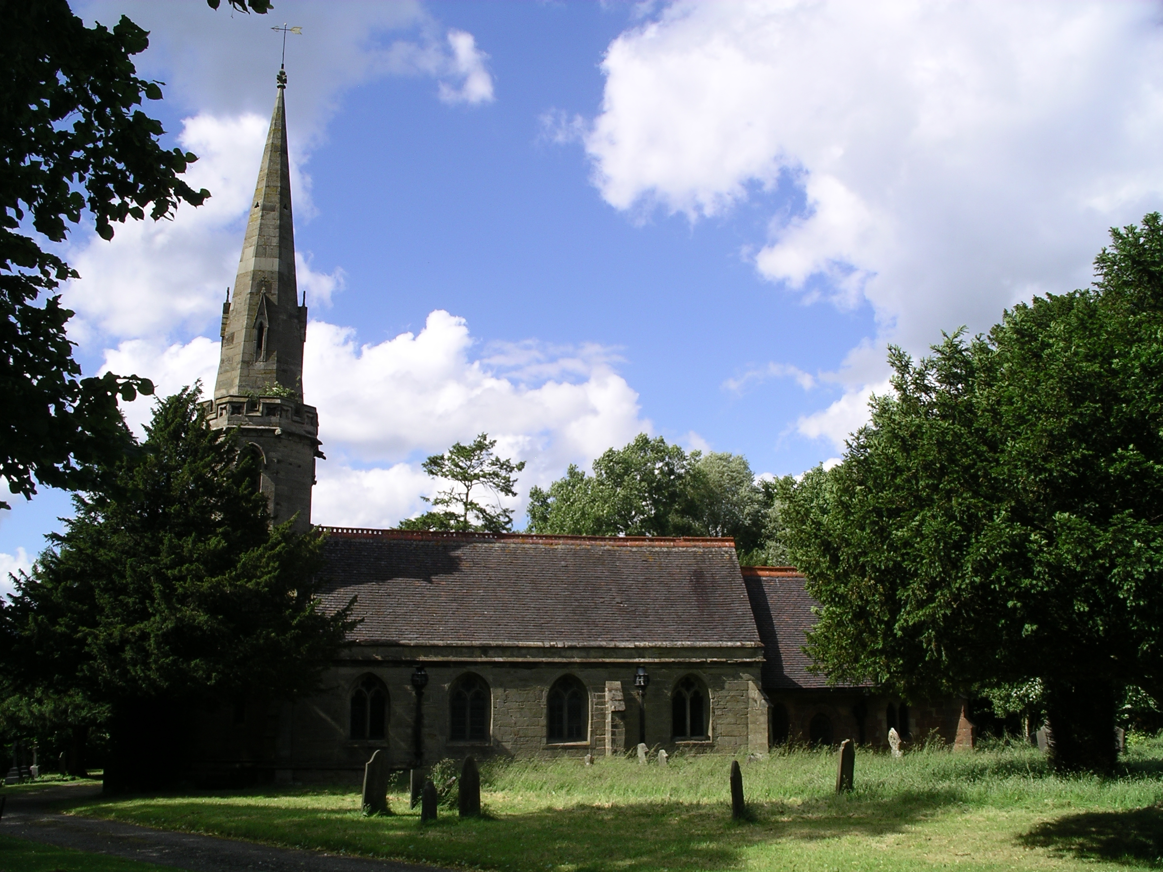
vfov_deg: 38.7
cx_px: 582
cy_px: 436
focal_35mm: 37
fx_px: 1243
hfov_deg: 50.1
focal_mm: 7.8
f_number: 5.6
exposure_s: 1/401
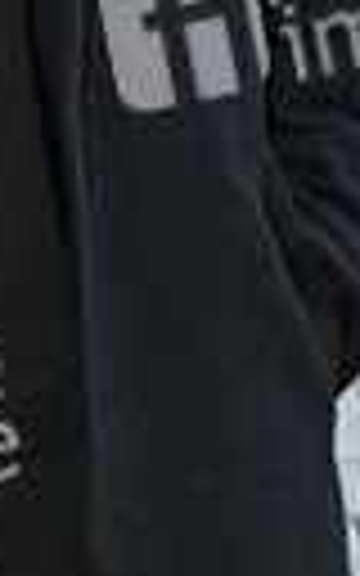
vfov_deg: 18.2
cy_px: -220
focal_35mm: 105
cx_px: -81
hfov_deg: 12.2
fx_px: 1648
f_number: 4.8
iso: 640
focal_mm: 33
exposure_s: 1/125
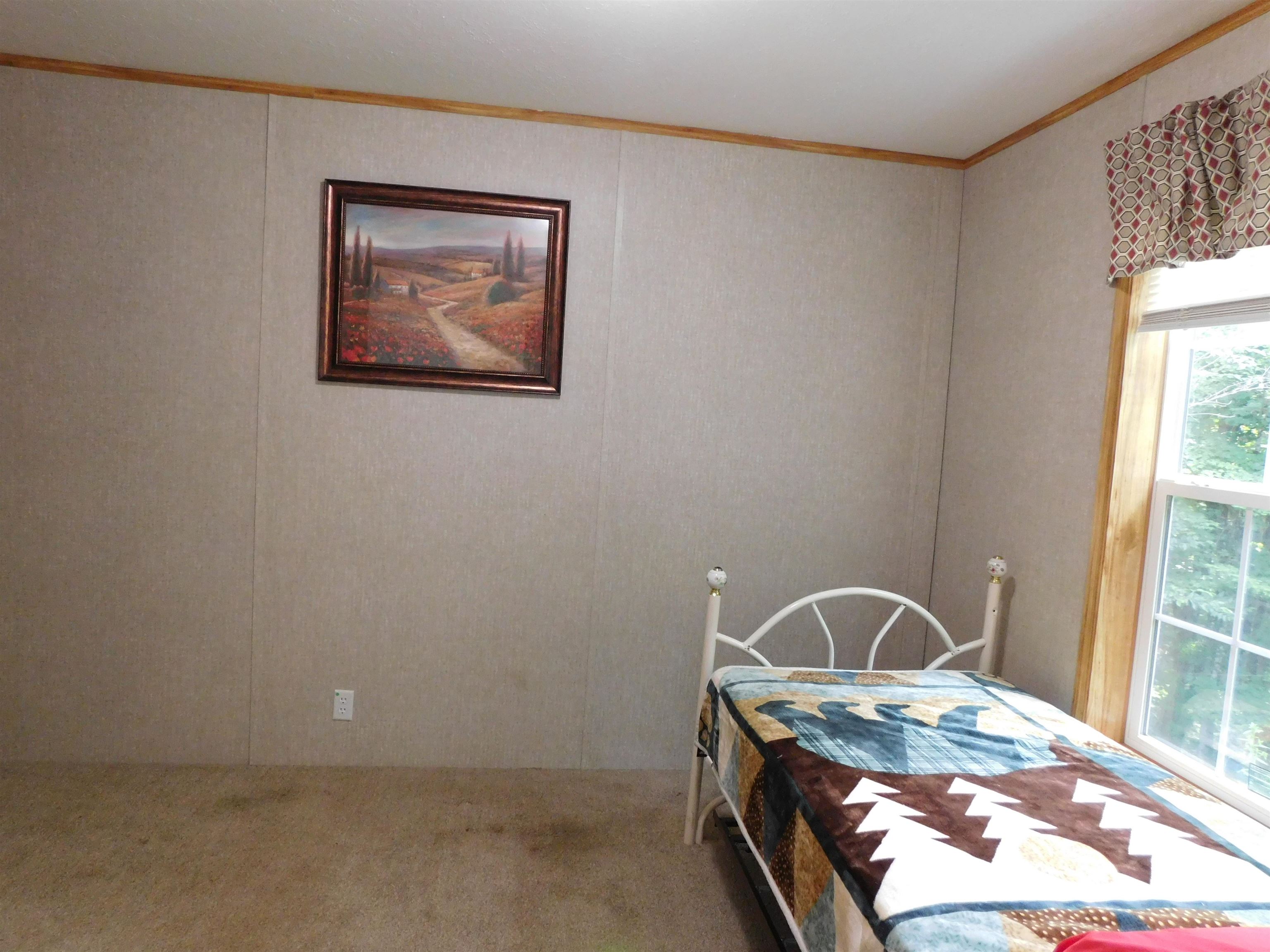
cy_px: 476
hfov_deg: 73.9
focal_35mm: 23
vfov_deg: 58.9
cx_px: 635
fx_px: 844
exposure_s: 1/30
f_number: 3
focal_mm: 4
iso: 400
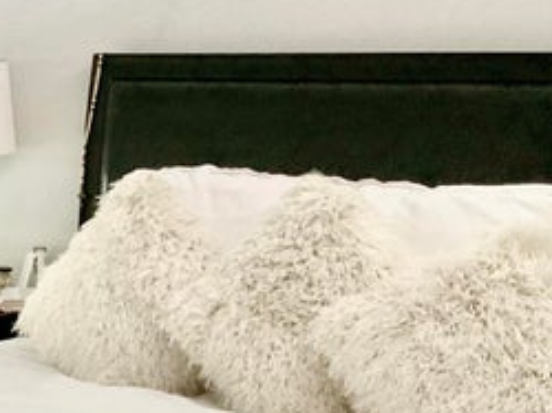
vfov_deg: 14.8
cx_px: 14
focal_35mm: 99
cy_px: 373
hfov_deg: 19.3
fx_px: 1577
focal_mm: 3
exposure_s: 1/60
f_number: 1.8
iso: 200
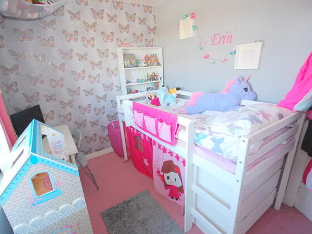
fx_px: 153
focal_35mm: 17
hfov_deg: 90.9
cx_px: 146
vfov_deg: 74.7
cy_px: 121
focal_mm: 10
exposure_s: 1/30
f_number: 4
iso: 450
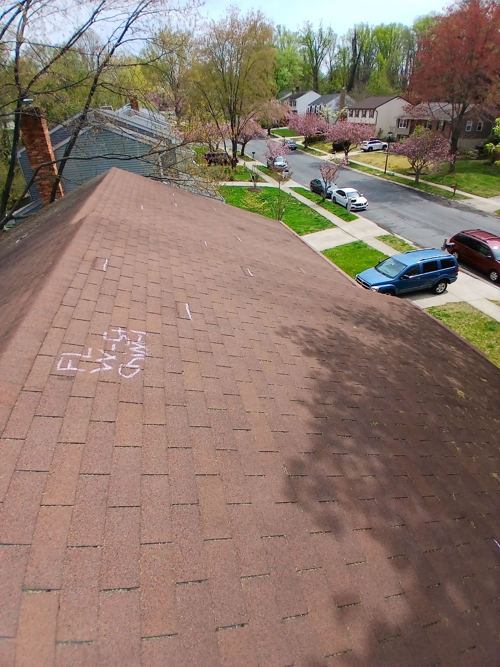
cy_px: 334
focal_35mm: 17
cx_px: 250
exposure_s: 1/833
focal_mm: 1.4
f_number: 2.2
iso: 50
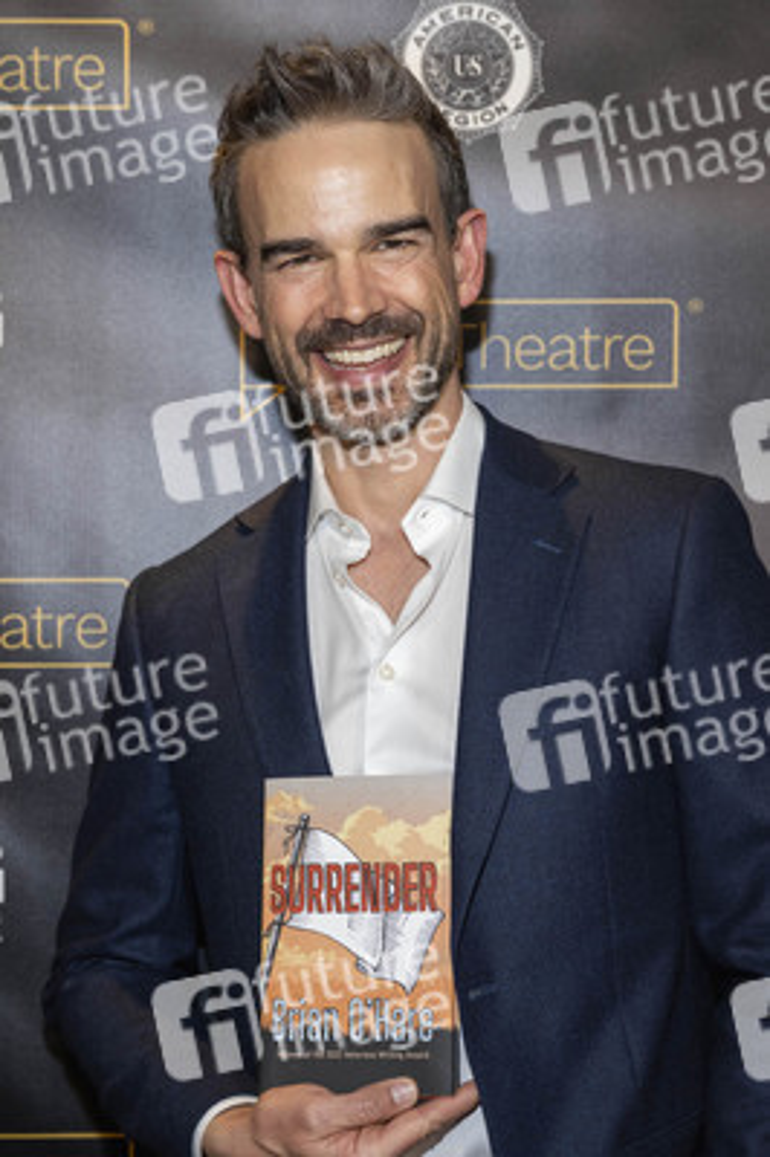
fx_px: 1960
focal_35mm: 61
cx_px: 385
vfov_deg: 32.9
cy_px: 578
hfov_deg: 22.2
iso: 800
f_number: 4
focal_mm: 61
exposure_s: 1/250
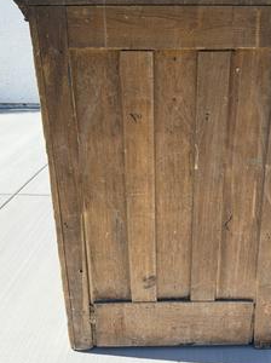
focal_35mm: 32
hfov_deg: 43.7
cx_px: 171
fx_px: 335
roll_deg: -1.0
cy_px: 154
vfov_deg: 56.6
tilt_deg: -18.3
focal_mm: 6.76
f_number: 1.78
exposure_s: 1/2299
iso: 100
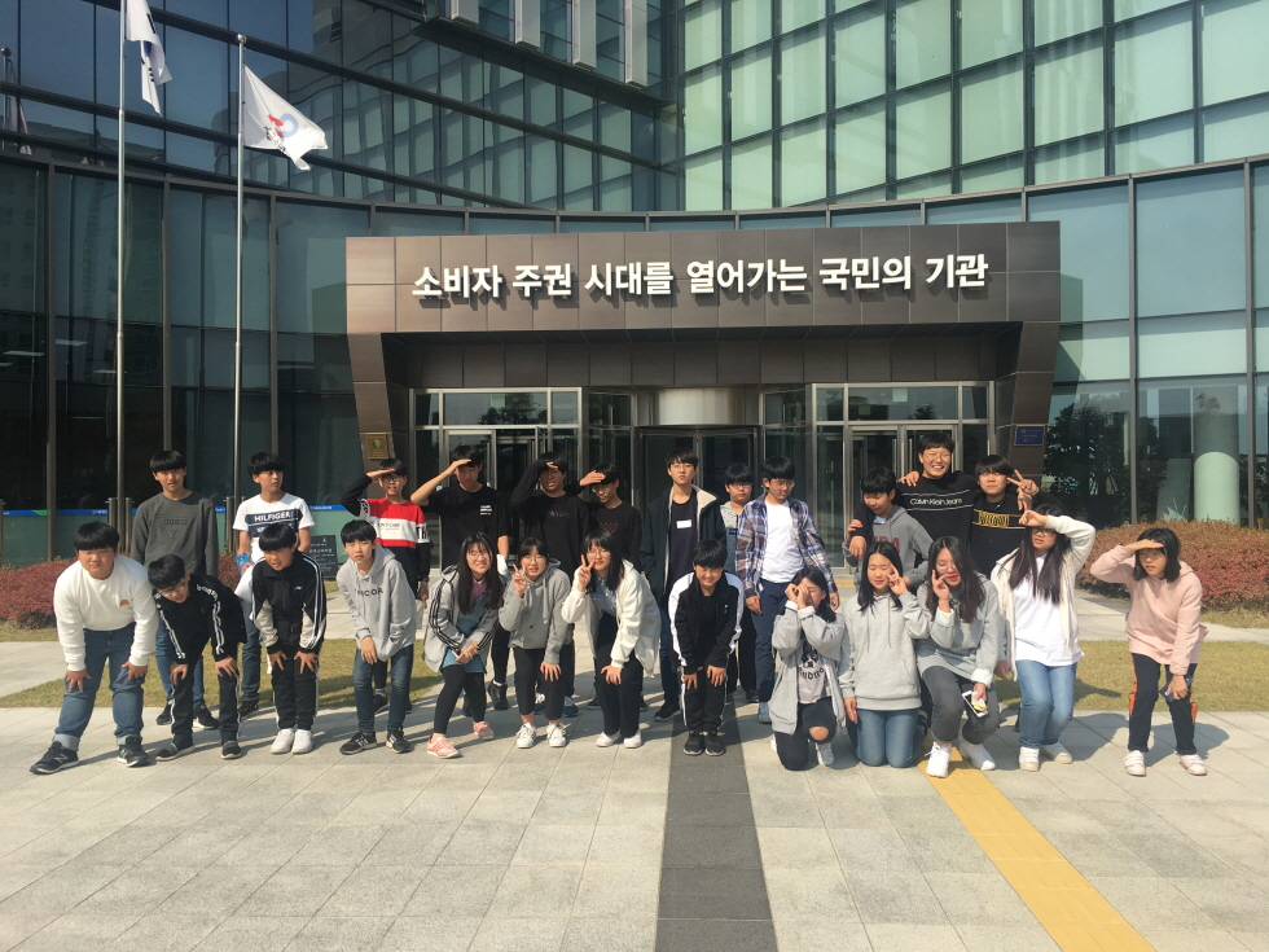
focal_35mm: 29
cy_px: 476
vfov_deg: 48.2
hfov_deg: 61.7
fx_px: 1063
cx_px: 634
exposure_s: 1/1425
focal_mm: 4.15
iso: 25
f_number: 2.2
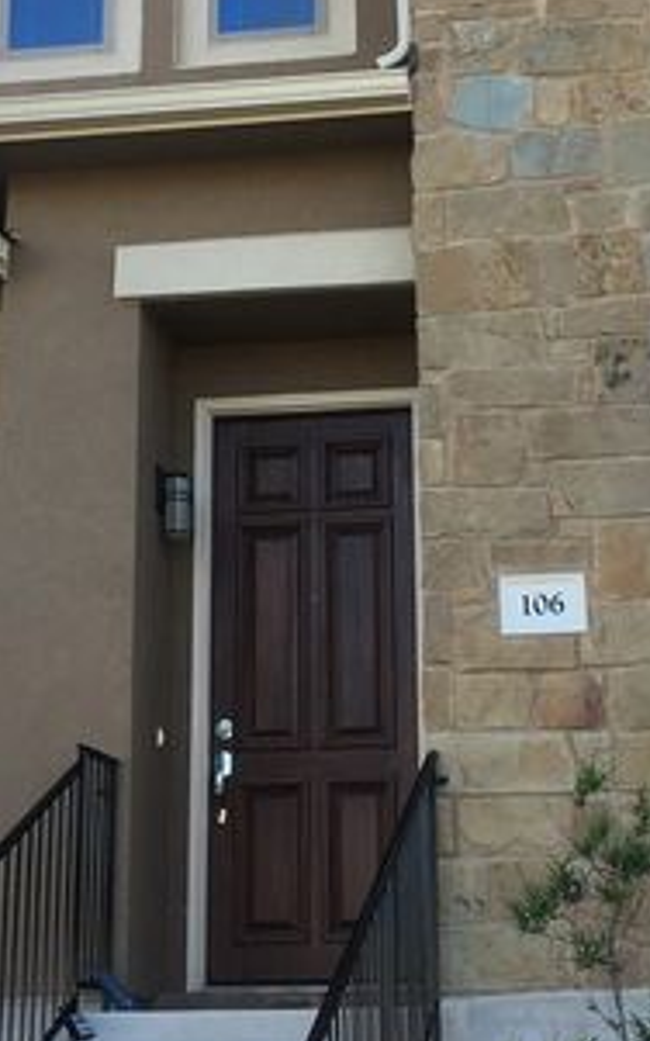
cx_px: 360
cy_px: 469
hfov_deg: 19.1
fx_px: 1928
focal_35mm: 68
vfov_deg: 30.2
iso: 25
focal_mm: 4.15
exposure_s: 1/217
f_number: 2.2
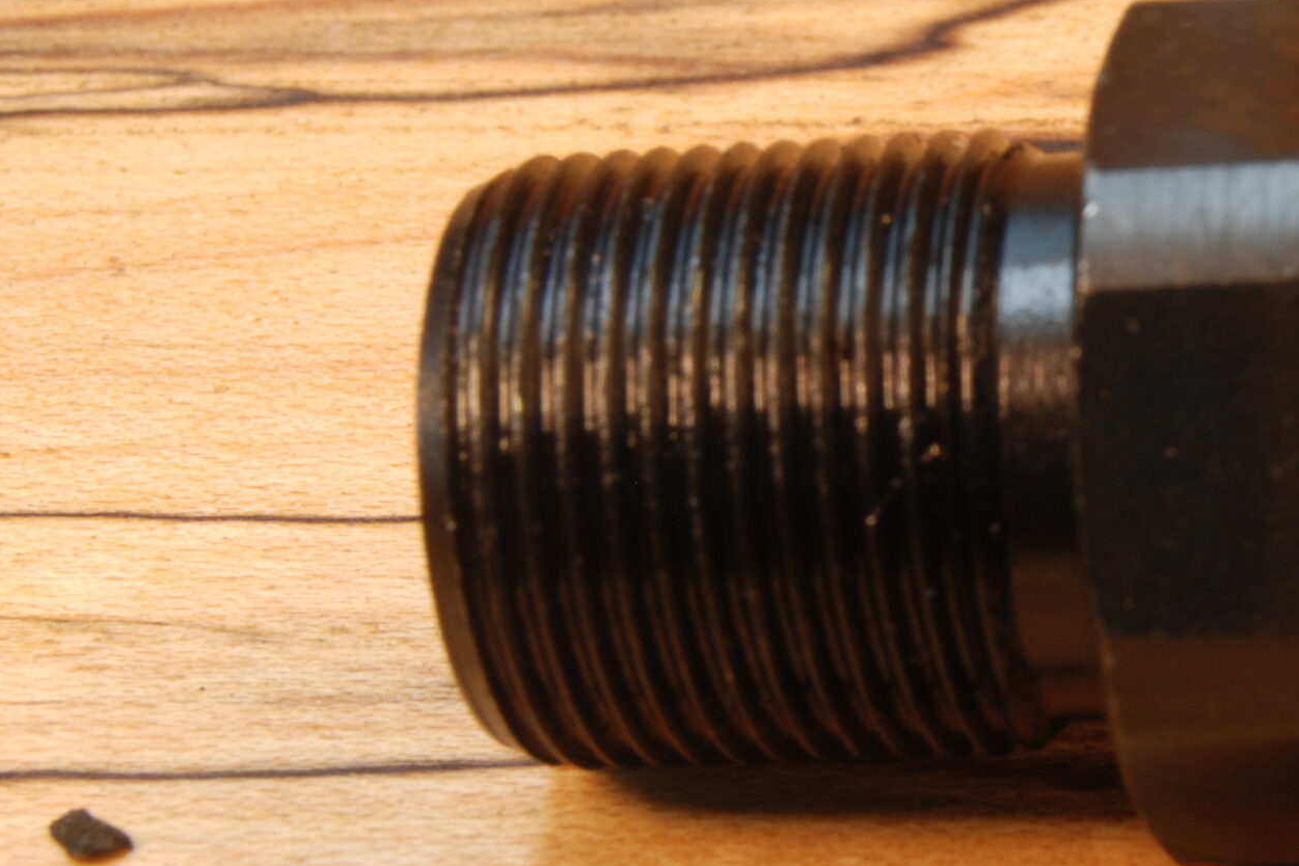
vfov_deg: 8.1
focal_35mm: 169
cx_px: 1253
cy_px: 371
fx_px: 6098
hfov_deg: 12.0
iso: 200
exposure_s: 1/8
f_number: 20
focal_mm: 55
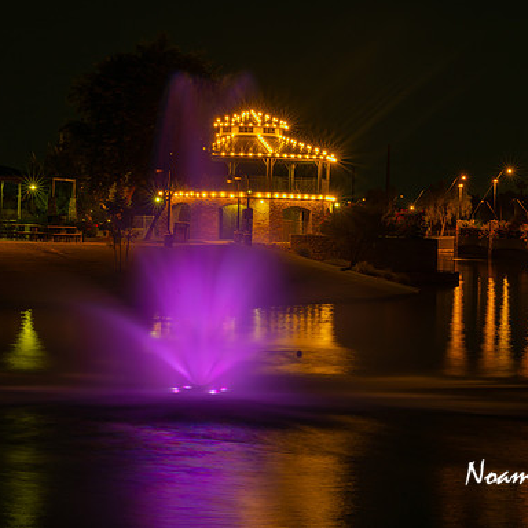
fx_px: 2054
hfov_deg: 14.6
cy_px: 263
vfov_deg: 14.7
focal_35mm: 119
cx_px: 214
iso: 100
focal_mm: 86
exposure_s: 13
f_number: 20
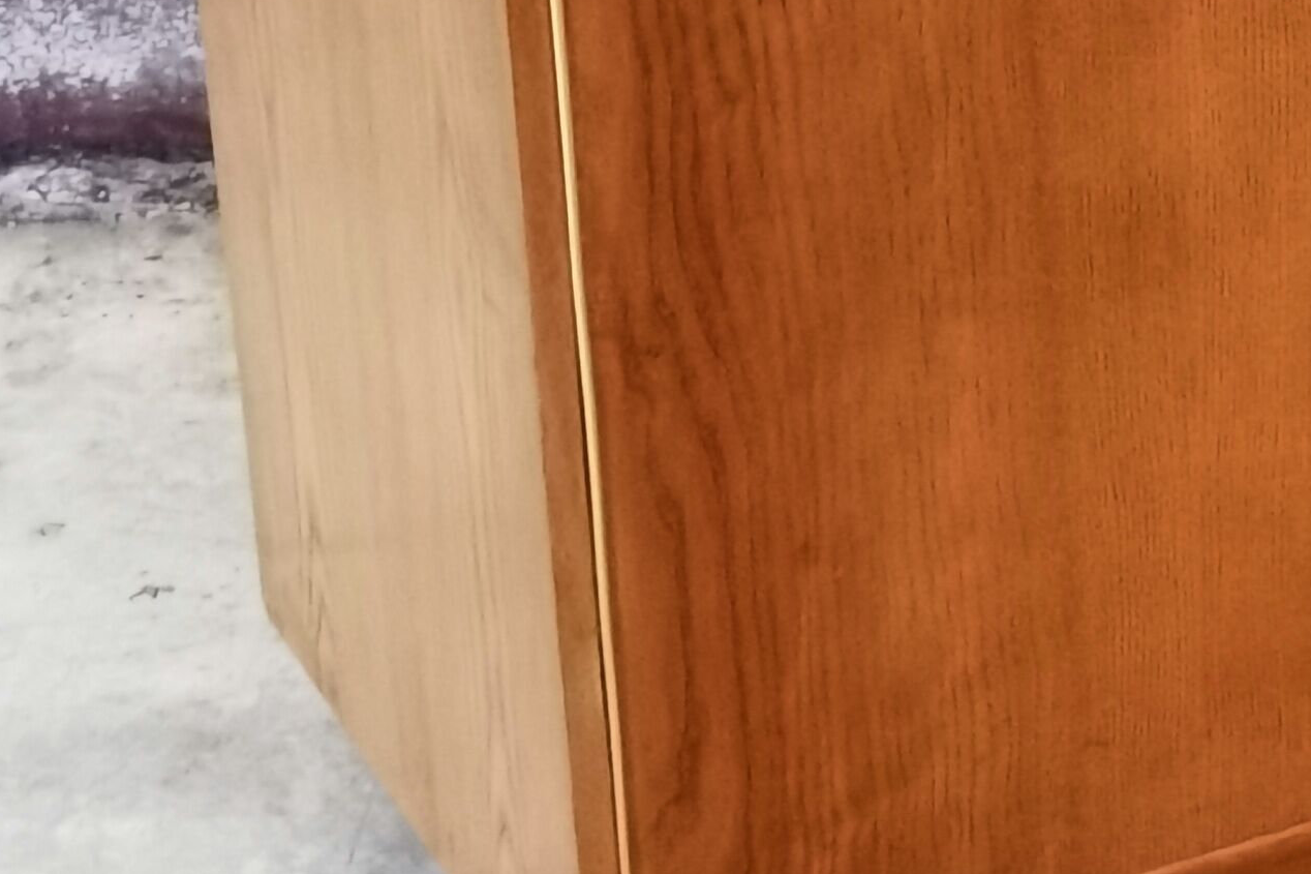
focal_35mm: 168
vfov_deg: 8.1
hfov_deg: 11.9
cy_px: -97
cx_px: 1649
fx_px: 6117
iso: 640
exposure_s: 1/33.3
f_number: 1.9
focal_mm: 6.71
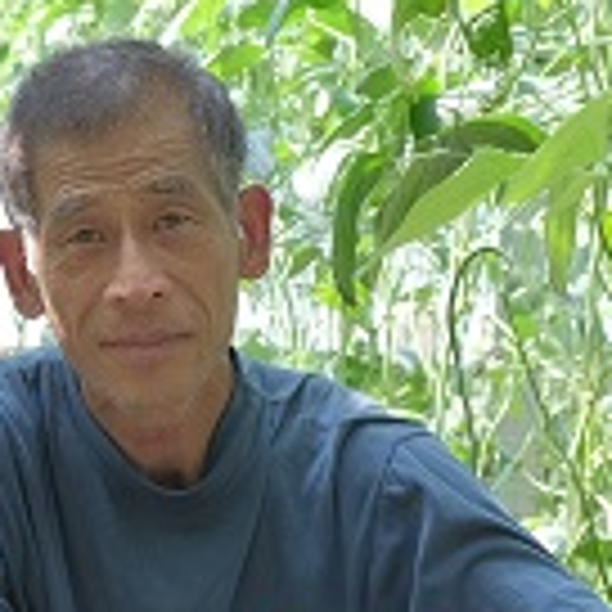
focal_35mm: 135
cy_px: 839
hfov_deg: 12.9
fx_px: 2700
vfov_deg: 12.5
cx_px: 162
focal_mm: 18
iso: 320
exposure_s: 1/140
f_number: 3.6
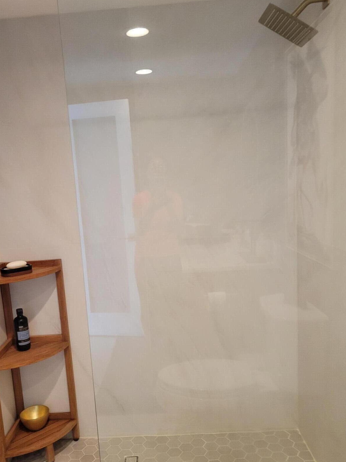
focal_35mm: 33
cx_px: 138
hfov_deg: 42.7
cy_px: 261
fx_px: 440
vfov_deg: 55.2
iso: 500
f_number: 1.8
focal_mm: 5.4
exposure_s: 1/40
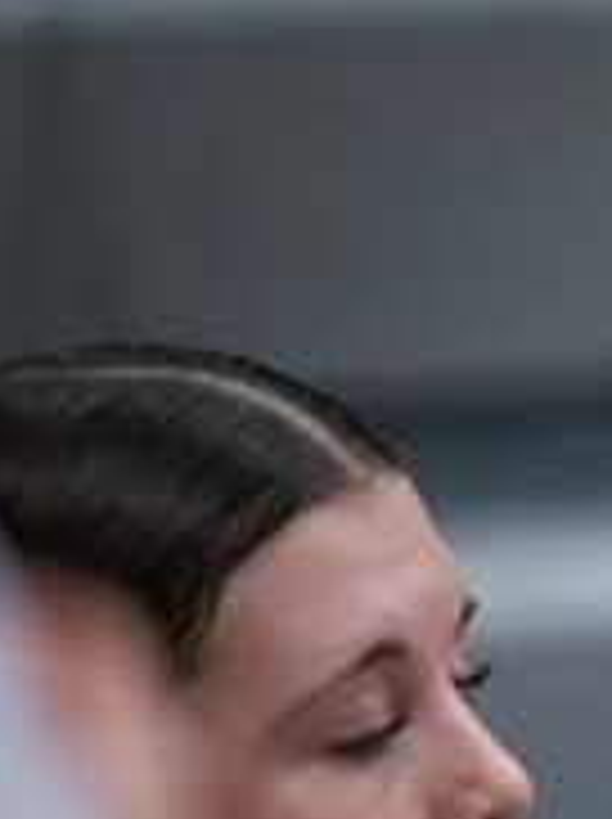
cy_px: 692
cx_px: 1385
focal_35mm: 734
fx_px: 17343
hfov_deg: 2.0
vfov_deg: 2.7
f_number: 2.8
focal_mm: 200
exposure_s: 1/1000
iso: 4500
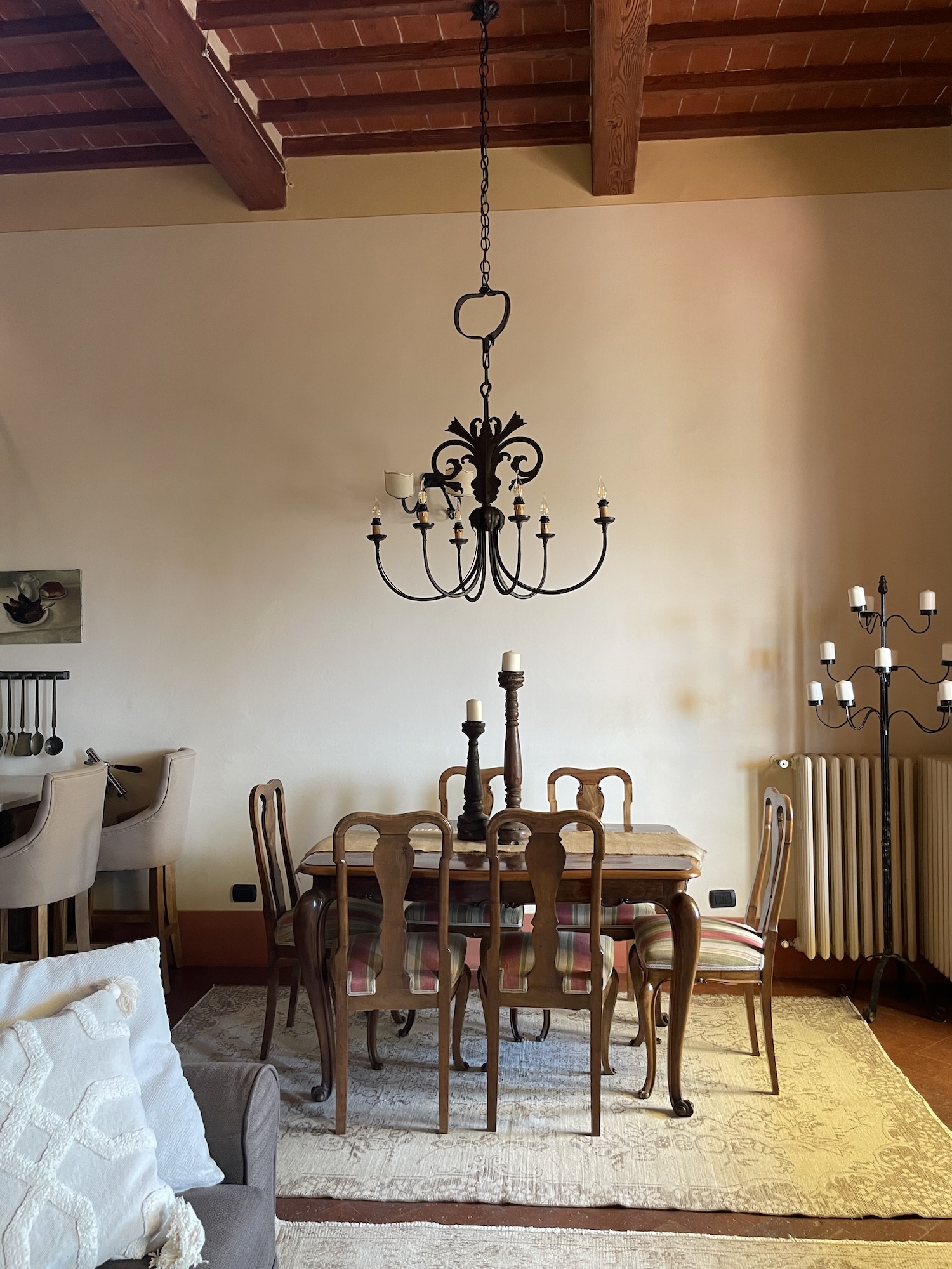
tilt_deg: +0.9
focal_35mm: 26
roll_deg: +0.6
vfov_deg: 67.3
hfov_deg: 53.1
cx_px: 476
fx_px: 953
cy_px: 634
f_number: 1.6
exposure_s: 1/50
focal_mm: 4.2
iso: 100
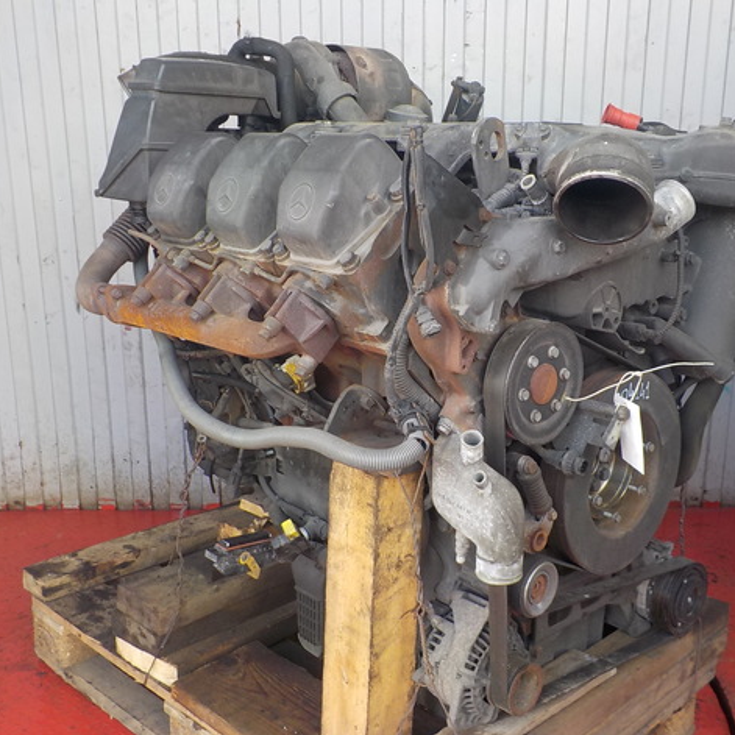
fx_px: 865
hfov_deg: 45.9
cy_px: 362
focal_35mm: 36
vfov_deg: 46.0
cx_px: 417
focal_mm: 4.1
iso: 125
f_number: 3.3
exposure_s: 1/50
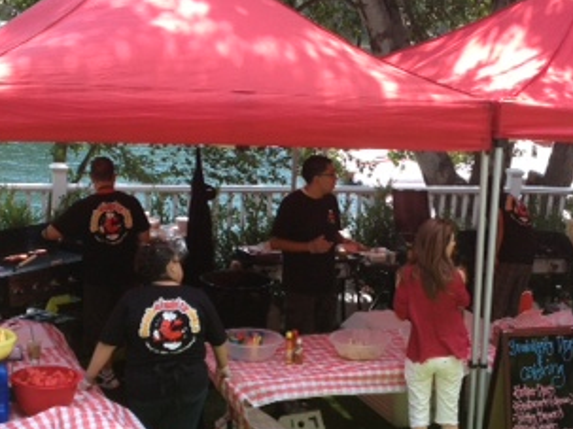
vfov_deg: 19.8
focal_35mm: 74
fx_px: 1224
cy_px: 299
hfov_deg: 26.3
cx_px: 356
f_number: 2.4
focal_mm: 4.28
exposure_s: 1/315
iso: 50
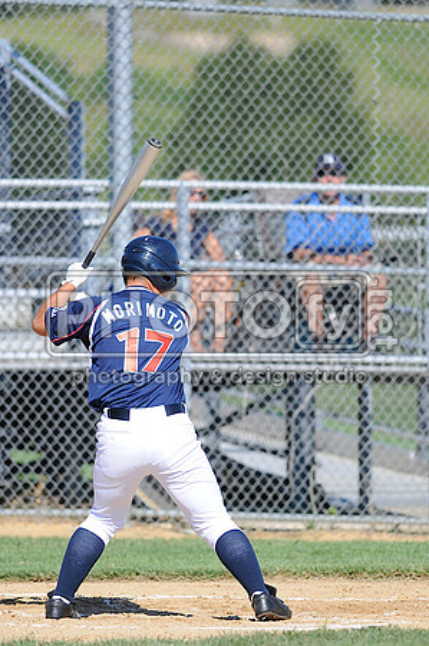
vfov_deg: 4.6
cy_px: 323
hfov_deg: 3.0
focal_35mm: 450
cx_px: 214
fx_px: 8062
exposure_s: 1/1250
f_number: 4
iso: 200
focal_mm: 300
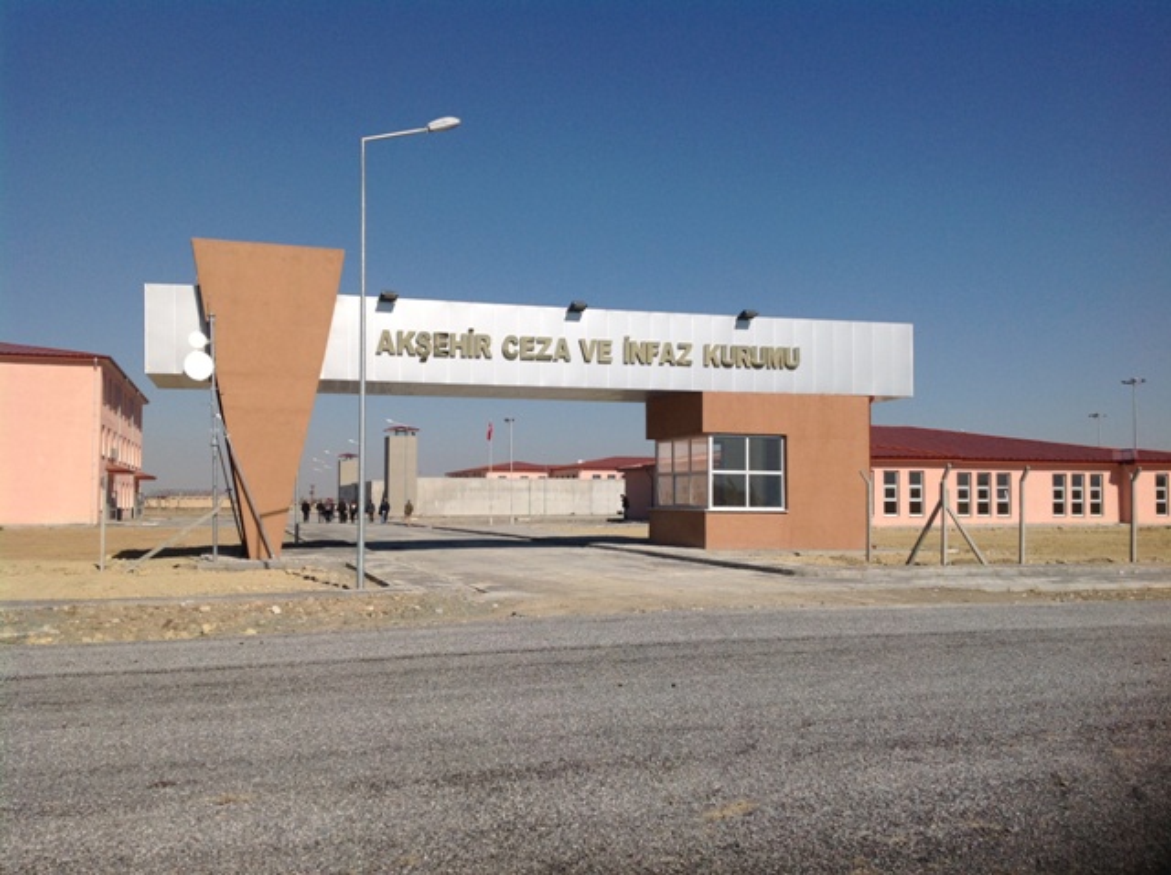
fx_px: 1182
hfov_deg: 52.7
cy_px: 438
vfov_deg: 40.6
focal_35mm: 35
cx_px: 586
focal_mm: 4.28
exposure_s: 1/5051
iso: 64
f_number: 2.4
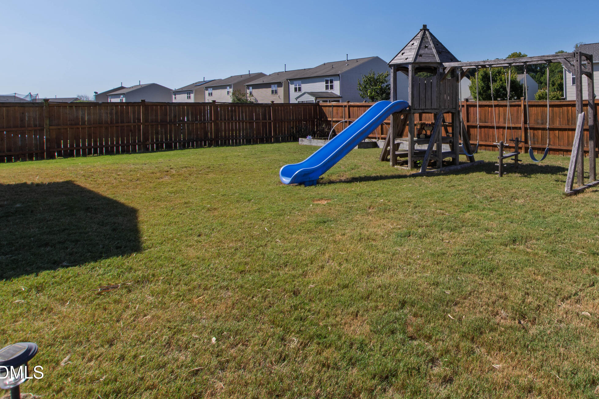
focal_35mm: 23
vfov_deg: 52.4
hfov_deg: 70.6
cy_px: 95
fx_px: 383
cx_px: 454
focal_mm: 10
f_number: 9
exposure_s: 1/160
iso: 100
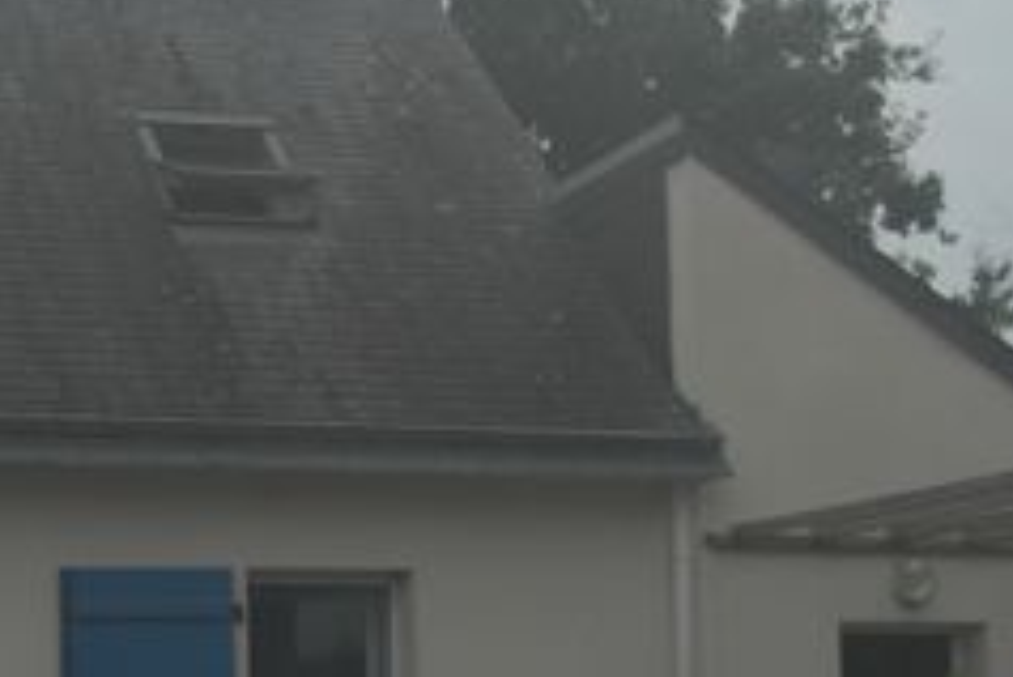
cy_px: 620
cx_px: -26
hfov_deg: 22.3
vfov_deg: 15.5
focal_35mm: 87
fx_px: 2457
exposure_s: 1/750
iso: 320
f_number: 6.3
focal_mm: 23
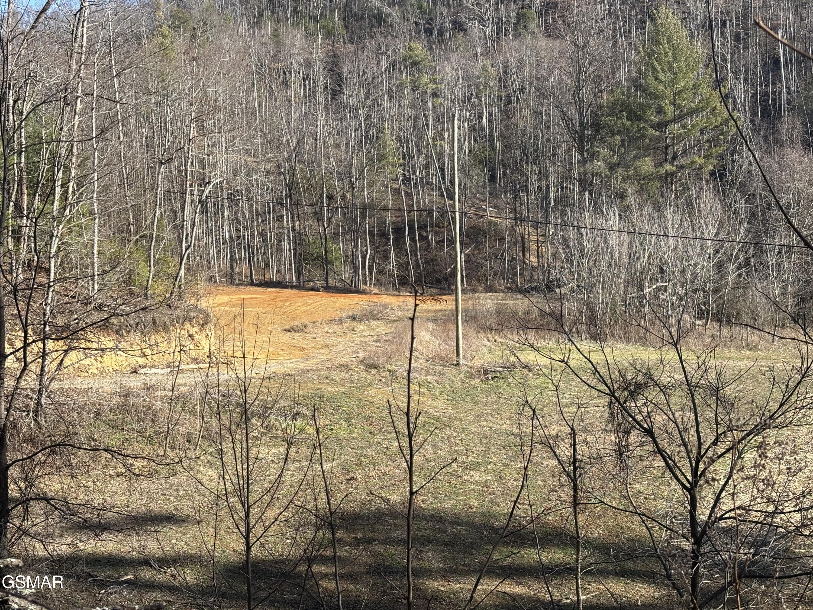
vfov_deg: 28.0
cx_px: 406
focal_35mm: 52
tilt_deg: -5.2
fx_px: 1221
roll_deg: +2.1
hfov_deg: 36.8
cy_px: 305
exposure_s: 1/1103
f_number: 1.6
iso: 32
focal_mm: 5.96
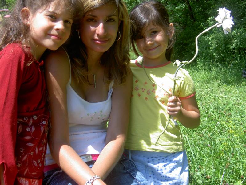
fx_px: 391
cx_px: 123
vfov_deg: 26.6
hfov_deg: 34.9
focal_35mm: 55
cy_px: 92
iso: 100
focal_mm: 11.3
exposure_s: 1/320
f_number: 3.3
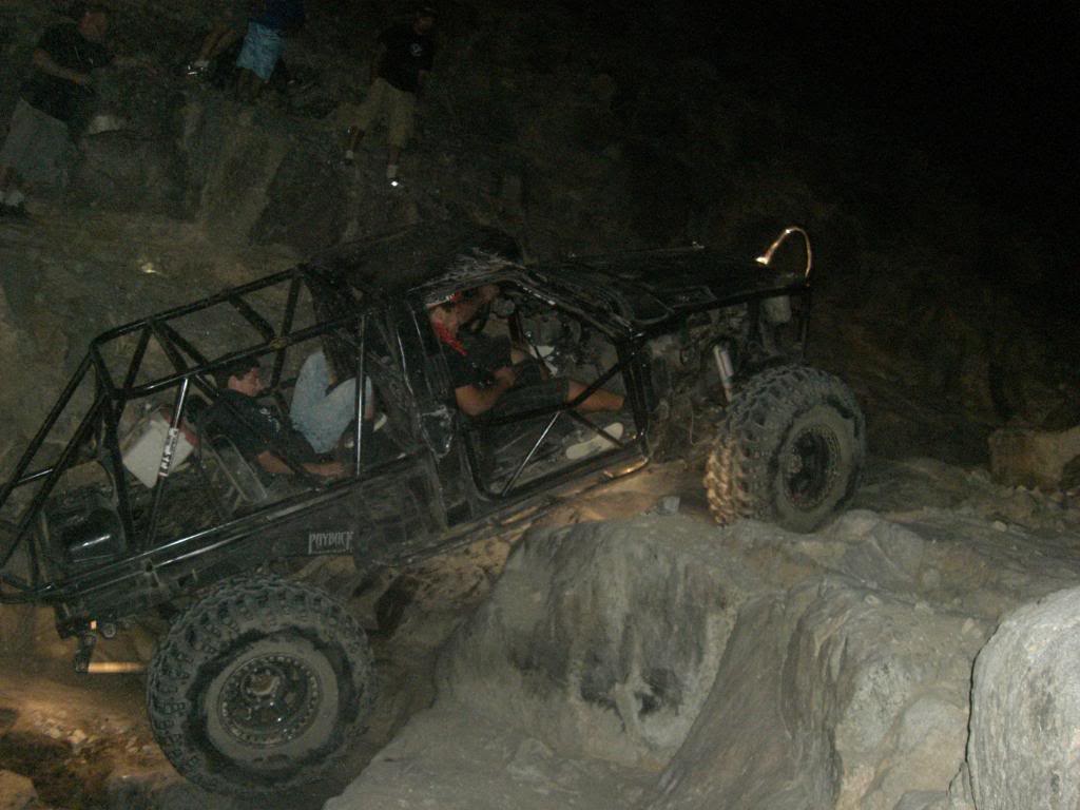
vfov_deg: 37.7
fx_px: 1186
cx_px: 540
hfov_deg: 49.0
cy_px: 405
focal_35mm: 38
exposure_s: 1/60
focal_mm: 6.2
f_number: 2.7
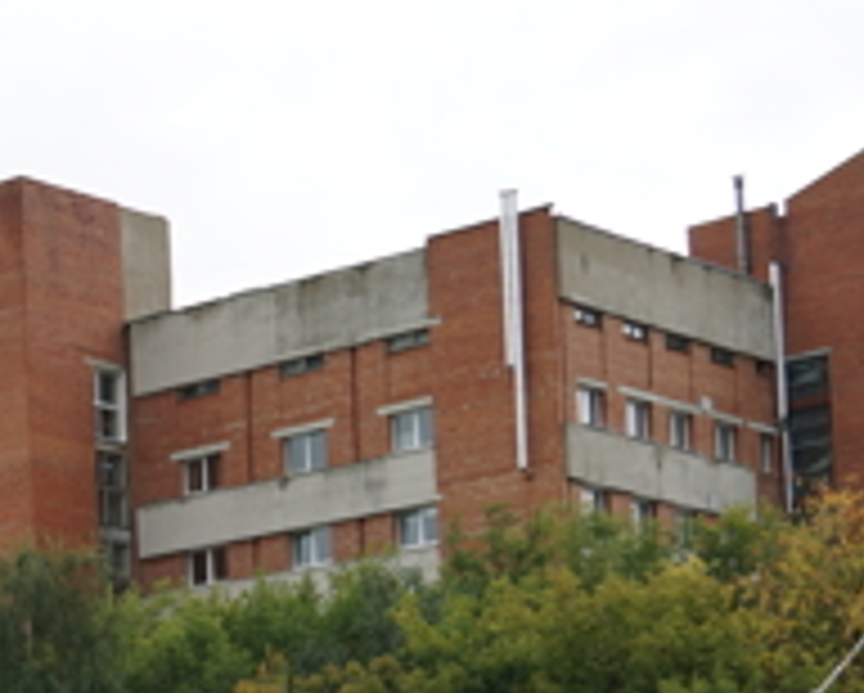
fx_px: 3660
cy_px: 1035
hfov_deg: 12.3
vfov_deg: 10.5
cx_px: -716
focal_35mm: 143
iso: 100
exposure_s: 1/125
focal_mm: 26
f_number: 5.6
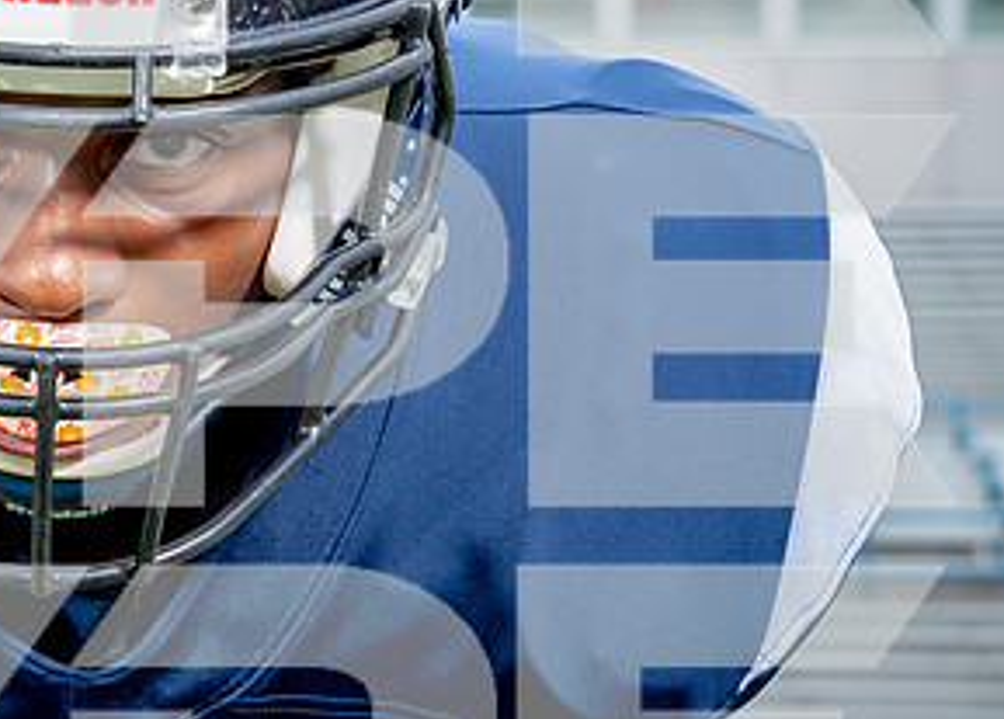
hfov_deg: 12.0
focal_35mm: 163
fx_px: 4652
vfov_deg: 8.8
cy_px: 296
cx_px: -203
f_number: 8
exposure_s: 1/125
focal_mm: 65
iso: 100
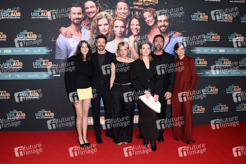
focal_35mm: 28
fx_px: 191
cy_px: 82
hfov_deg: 65.5
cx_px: 123
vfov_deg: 46.3
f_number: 5.6
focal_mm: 28
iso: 1250
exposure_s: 1/250
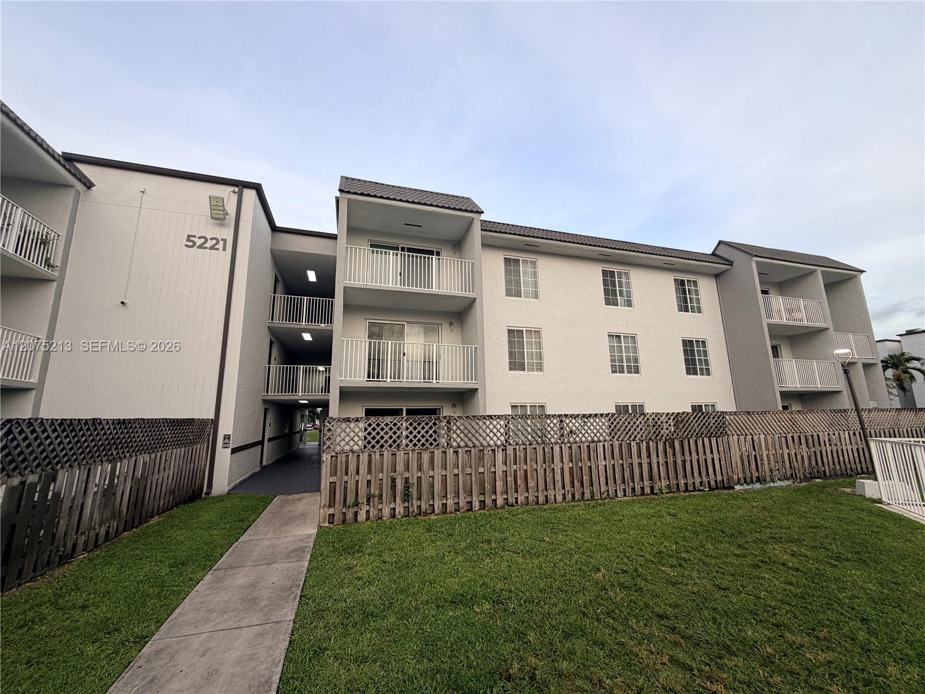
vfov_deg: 85.7
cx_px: 462
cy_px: 347
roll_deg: +2.2
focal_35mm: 14
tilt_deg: +12.6
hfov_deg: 102.1
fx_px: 374
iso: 40
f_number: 2.2
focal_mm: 2.22
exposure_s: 1/155
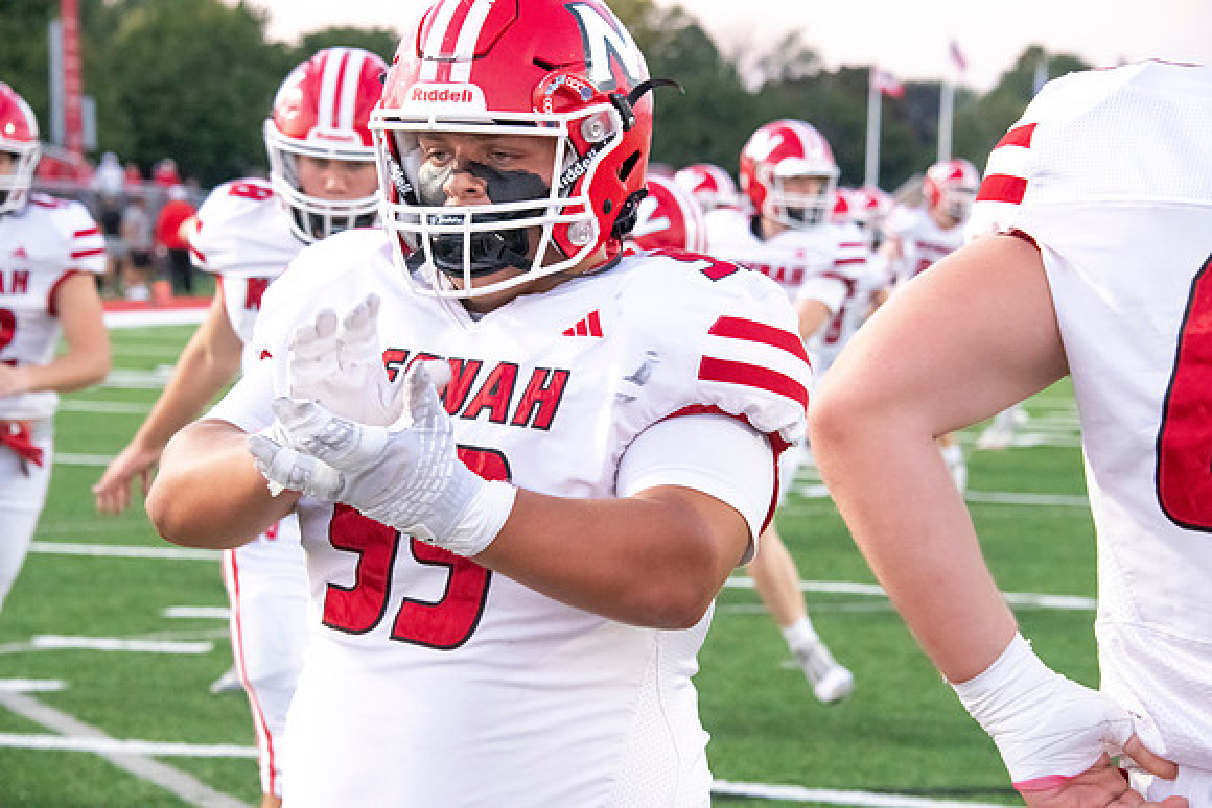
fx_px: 3367
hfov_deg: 20.4
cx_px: 606
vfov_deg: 13.7
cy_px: 404
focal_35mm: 100
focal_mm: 100
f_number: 7.1
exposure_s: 1/500
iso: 10000
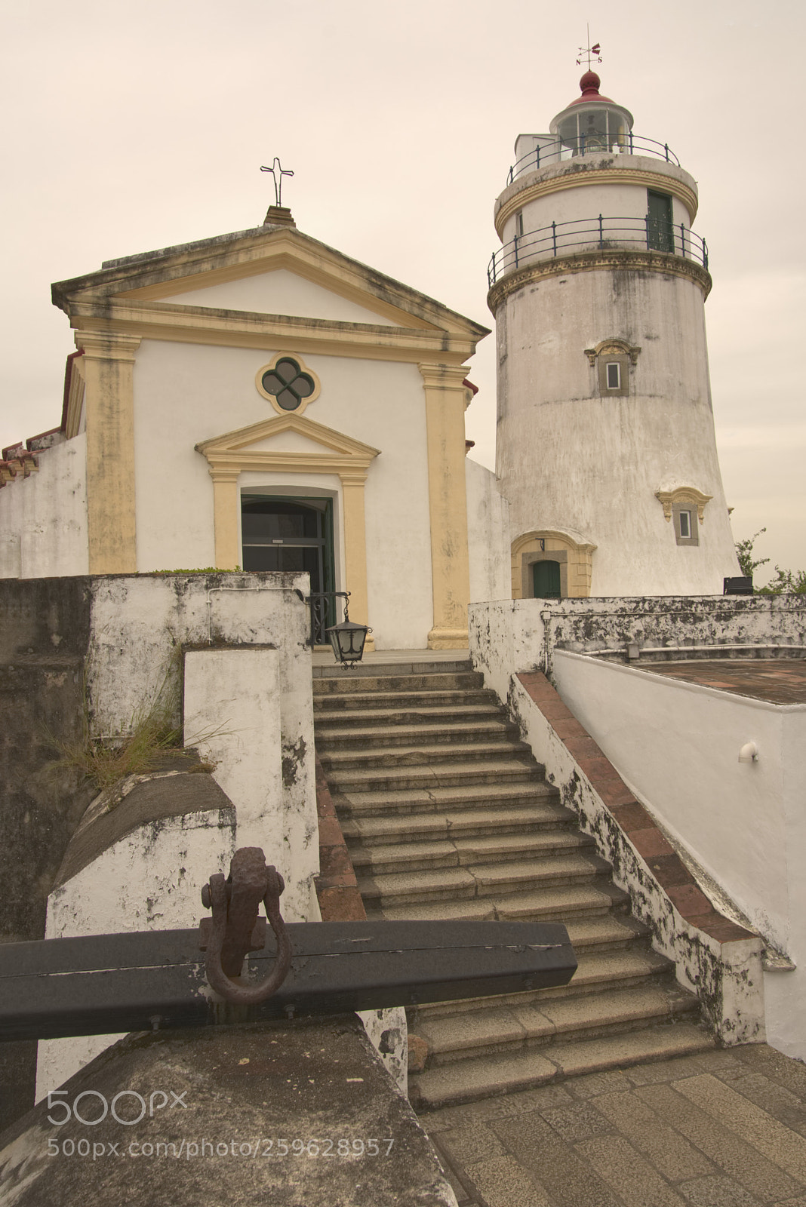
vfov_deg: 67.4
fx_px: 906
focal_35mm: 27
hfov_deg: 48.0
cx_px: 403
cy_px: 604
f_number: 9
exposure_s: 1/160
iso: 100
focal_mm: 18
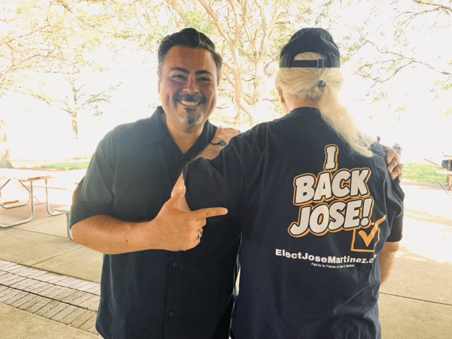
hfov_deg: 67.3
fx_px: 339
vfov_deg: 53.1
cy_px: 170
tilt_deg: -6.3
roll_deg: +0.3
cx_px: 226
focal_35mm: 26
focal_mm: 4.25
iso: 320
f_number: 1.8
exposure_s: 1/60
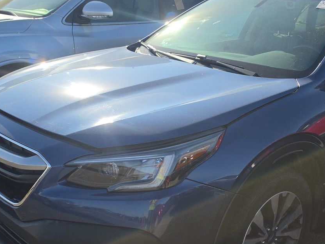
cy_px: 151
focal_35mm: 44
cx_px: 206
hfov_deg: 42.6
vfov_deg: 32.7
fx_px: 413
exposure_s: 1/7058
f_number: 1.4
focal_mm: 6.5
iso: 64
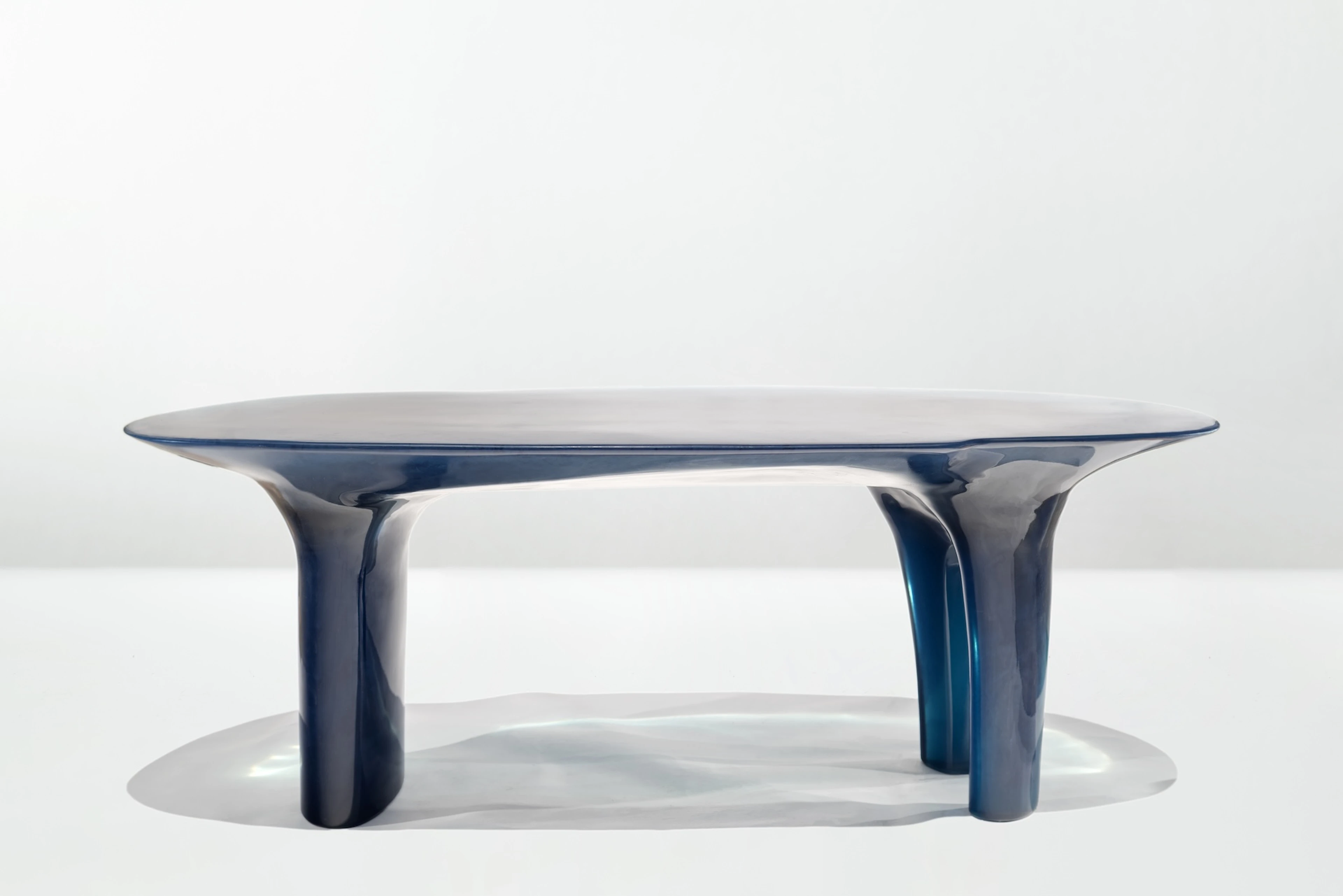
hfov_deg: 39.6
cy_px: 448
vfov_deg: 27.0
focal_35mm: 50
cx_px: 672
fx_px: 1866
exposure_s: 1/100
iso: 100
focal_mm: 50
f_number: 6.3
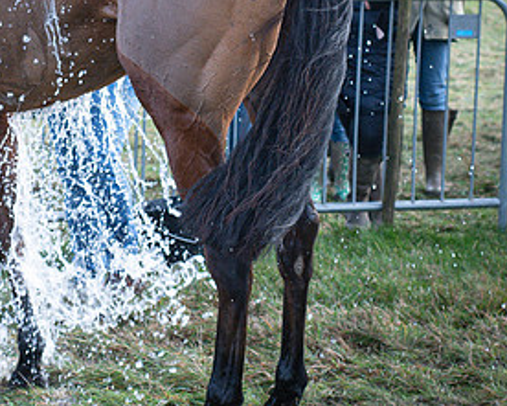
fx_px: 2582
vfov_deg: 8.9
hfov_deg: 11.2
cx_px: 147
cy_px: 26
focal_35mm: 172
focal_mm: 50
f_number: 4
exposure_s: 1/640
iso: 640
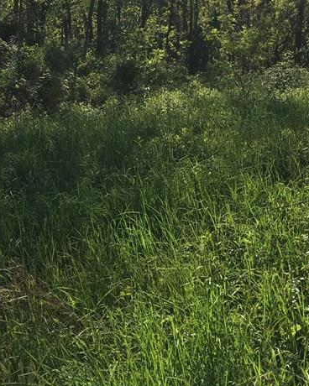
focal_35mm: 63
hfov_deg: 24.2
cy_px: 67
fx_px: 720
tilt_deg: -3.8
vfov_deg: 29.2
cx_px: 154
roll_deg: +0.3
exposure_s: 1/1183
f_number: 2.2
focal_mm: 4.15
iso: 25
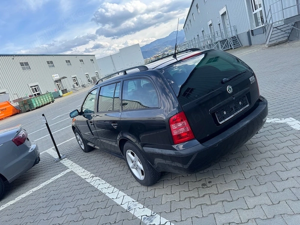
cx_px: 150
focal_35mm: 24
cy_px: 112
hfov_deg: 71.6
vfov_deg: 56.8
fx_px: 208
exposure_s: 1/1238
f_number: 1.78
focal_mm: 6.76
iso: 80
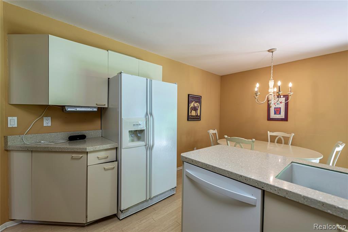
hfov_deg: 100.4
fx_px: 145
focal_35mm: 15
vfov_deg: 77.3
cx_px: 174
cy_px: 116
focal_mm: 15
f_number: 4.5
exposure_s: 1/15
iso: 160
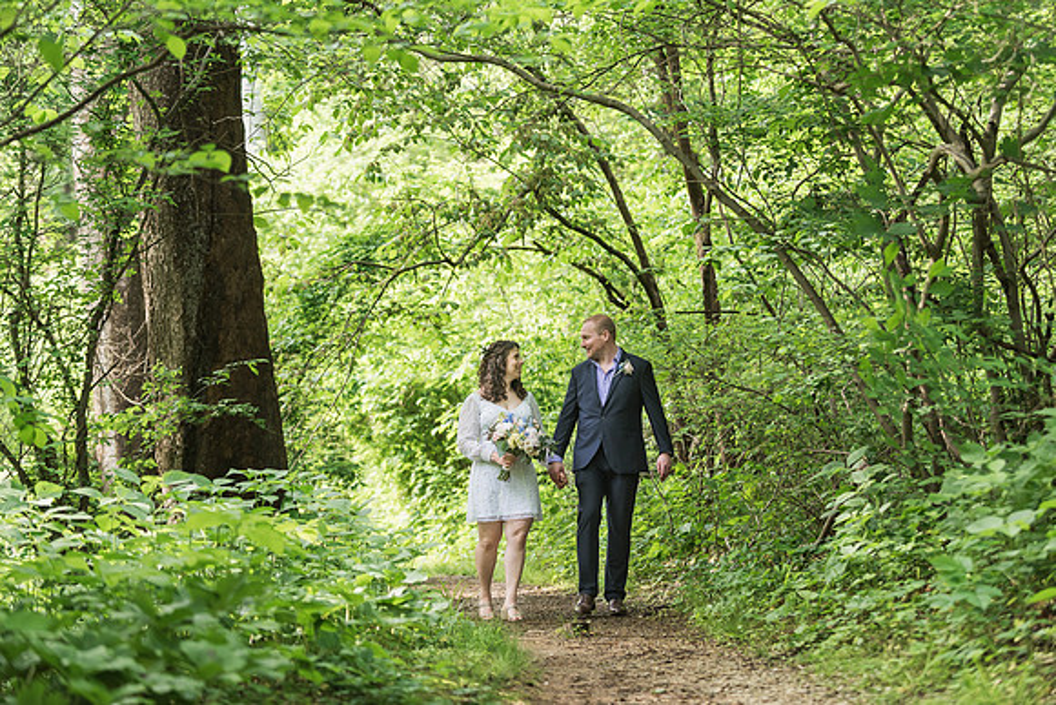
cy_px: 348
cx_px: 523
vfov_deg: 16.8
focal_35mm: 82
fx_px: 2393
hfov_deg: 24.9
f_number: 2.8
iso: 640
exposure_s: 1/320
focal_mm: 78
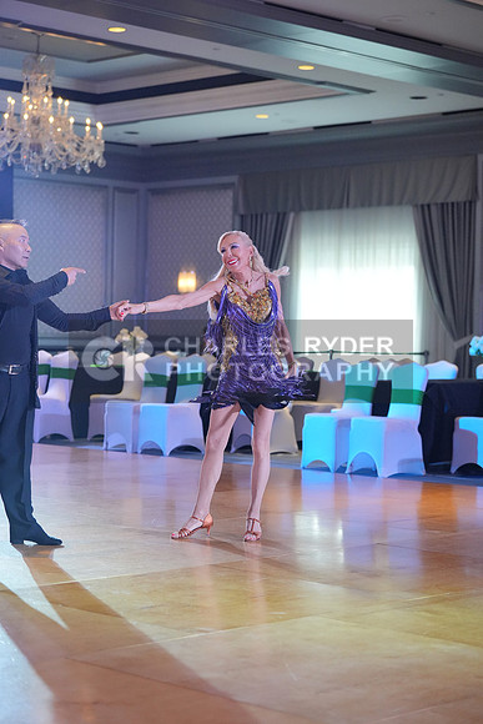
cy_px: 362
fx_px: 1488
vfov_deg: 27.3
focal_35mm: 74
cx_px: 242
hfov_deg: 18.4
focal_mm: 74
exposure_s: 1/400
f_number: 3.2
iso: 4000
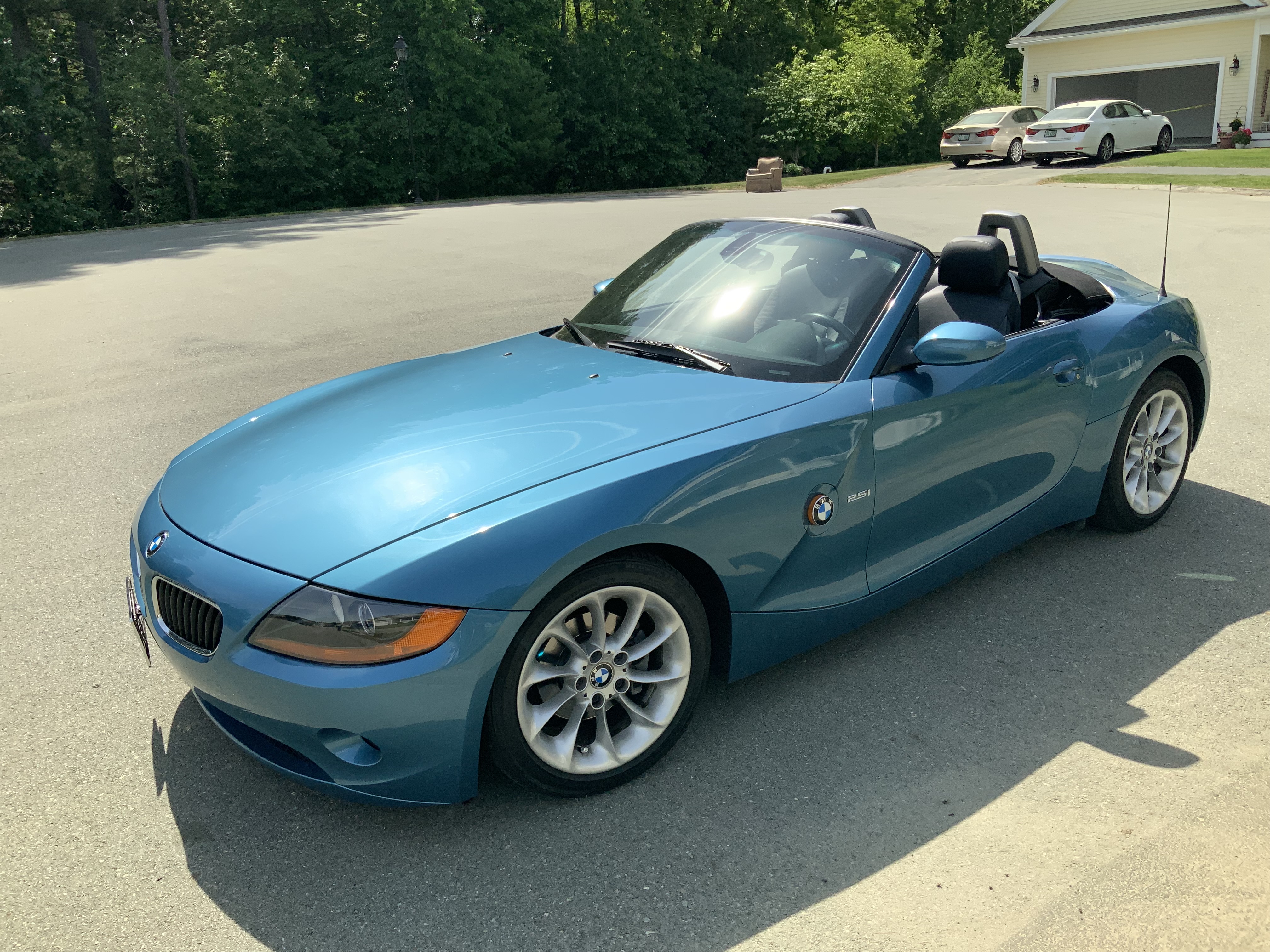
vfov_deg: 48.2
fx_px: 1064
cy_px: 476
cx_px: 635
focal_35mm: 29
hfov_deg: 61.7
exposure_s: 1/1577
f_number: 1.8
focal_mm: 3
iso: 16
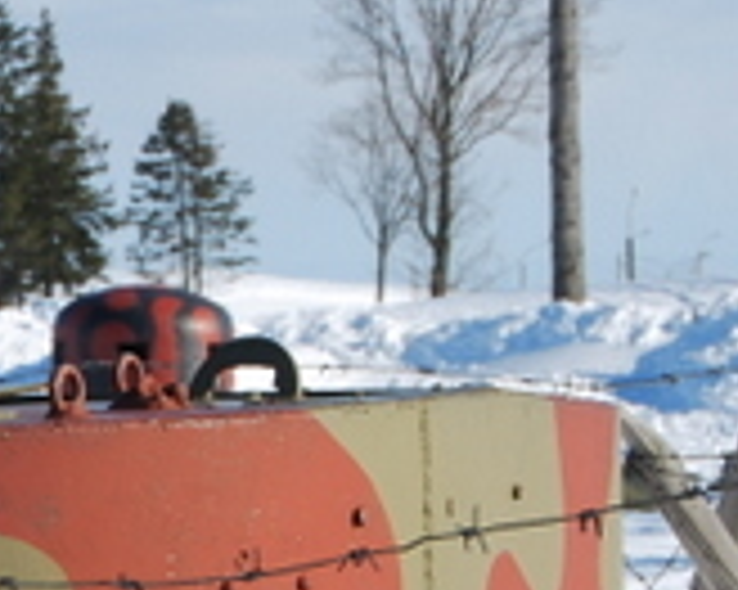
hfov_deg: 6.2
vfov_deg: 5.0
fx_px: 6752
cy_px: 946
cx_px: -410
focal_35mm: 309
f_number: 9
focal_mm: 45
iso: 100
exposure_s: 1/320
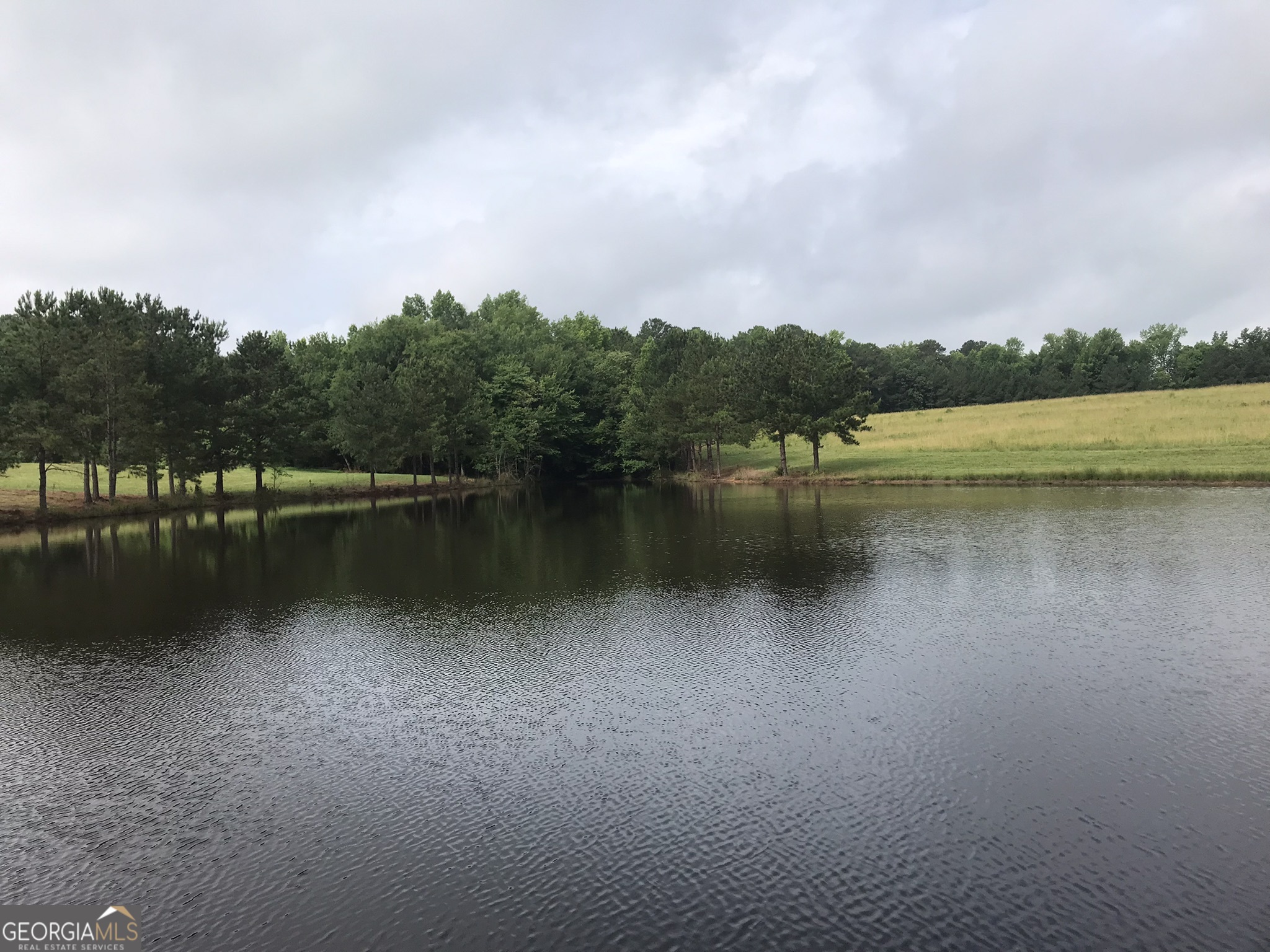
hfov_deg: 63.4
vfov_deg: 49.7
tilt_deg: -1.0
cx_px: 635
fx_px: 1027
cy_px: 476
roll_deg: +2.3
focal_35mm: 28
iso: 20
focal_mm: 3.99
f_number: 1.8
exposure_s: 1/2398
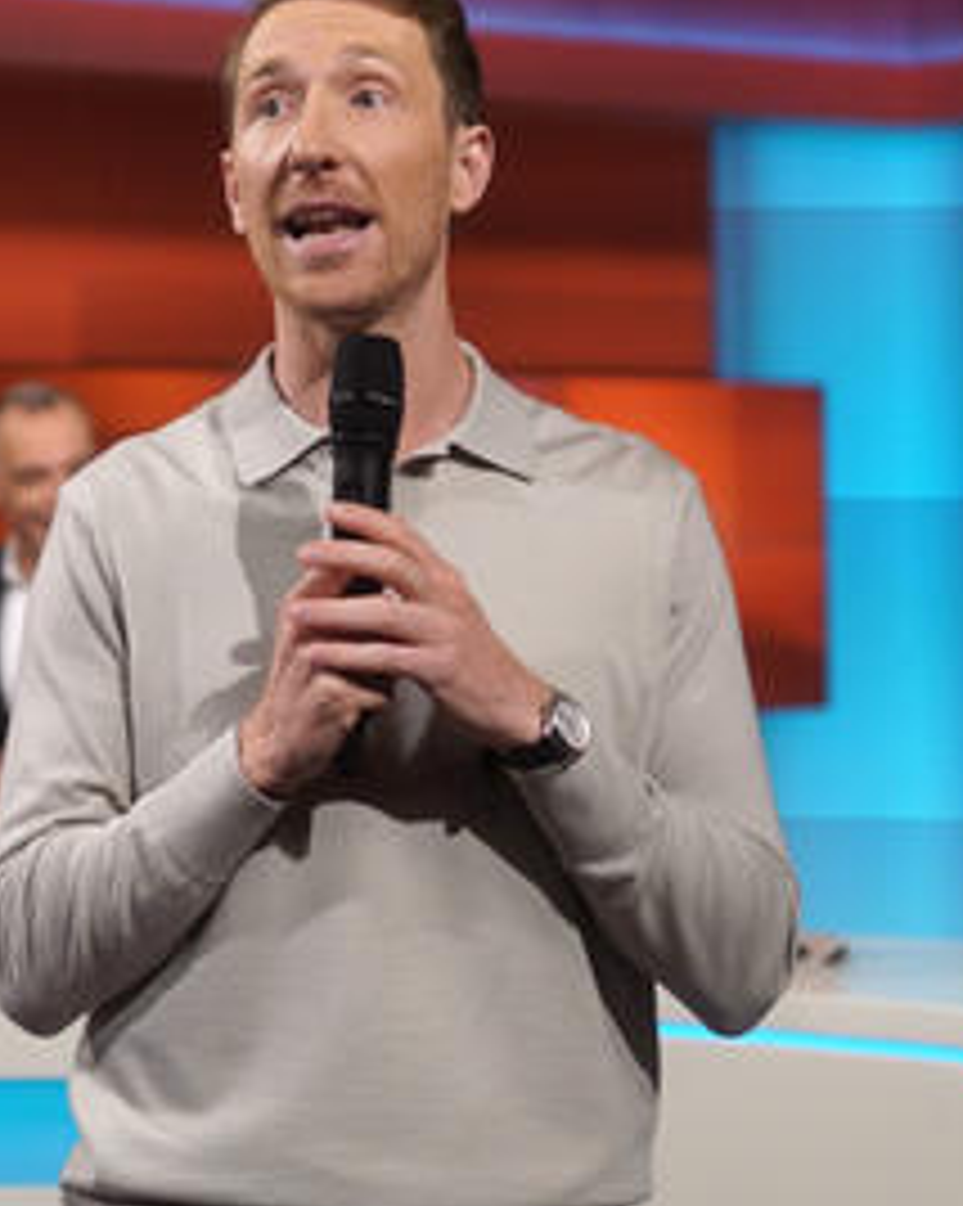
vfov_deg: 26.8
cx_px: 353
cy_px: 549
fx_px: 2532
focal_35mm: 71
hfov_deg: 21.5
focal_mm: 30
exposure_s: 1/640
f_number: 1.4
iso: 640
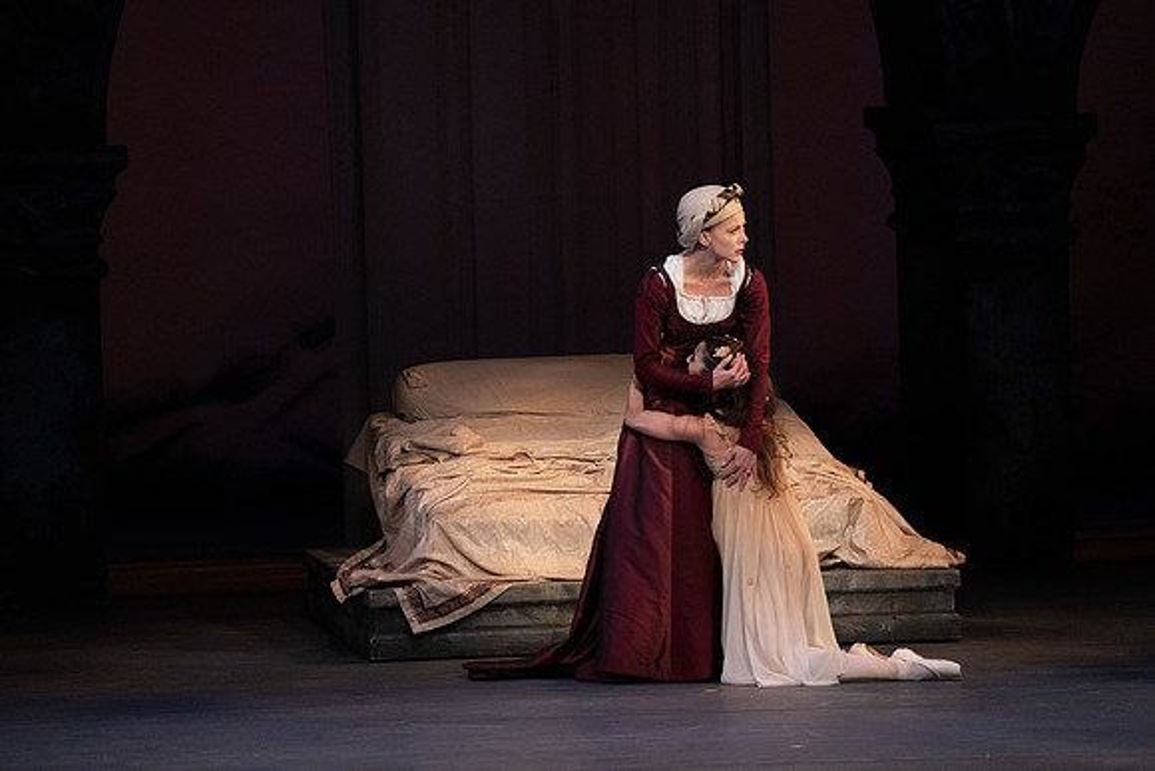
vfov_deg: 3.7
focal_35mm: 370
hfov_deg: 5.6
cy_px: 386
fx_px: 11873
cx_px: 578
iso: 6400
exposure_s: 1/320
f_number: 5.6
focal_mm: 370
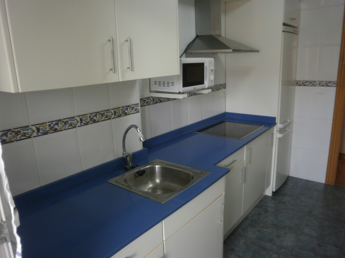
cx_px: 172
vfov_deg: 53.1
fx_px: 259
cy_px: 129
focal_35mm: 26
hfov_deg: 67.3
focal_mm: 4.65
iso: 100
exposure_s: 1/40
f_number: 2.6
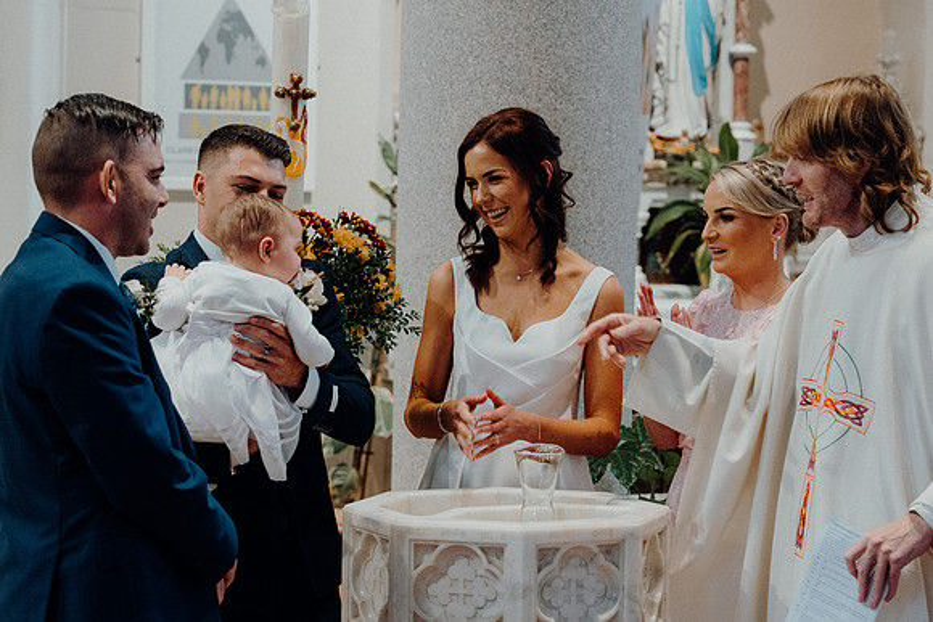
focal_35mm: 100
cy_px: 311
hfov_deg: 20.4
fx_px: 2592
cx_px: 466
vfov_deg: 13.7
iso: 2500
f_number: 3.5
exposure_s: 1/160
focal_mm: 67
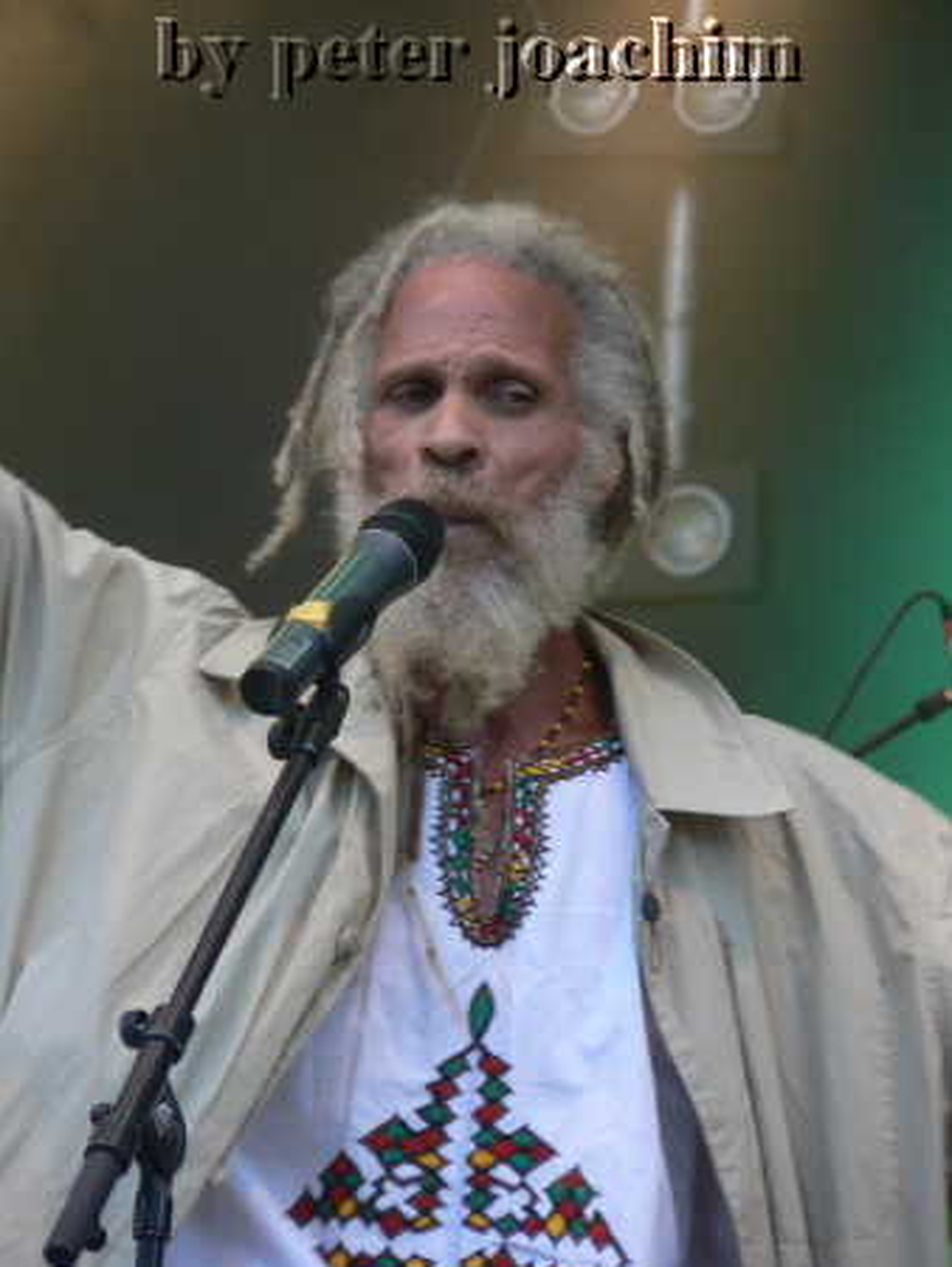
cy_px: 635
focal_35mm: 318
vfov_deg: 6.2
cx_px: 476
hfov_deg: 4.7
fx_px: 11650
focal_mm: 54.2
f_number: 3.3
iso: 100
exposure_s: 1/30
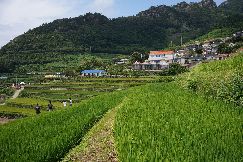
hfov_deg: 54.4
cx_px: 122
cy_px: 81
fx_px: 236
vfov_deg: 37.9
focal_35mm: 35
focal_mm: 35
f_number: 13
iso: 125
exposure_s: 1/125
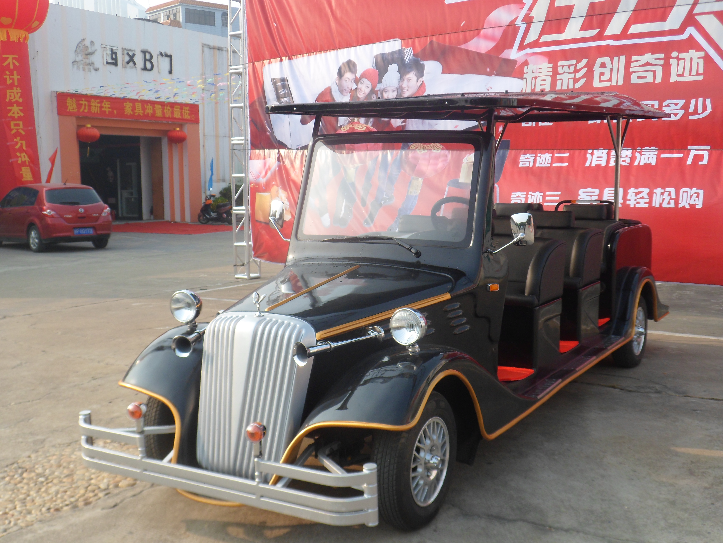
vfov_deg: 34.3
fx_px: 877
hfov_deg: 44.8
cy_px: 272
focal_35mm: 42
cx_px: 362
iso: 80
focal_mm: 6.5
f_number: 4
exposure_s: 1/180
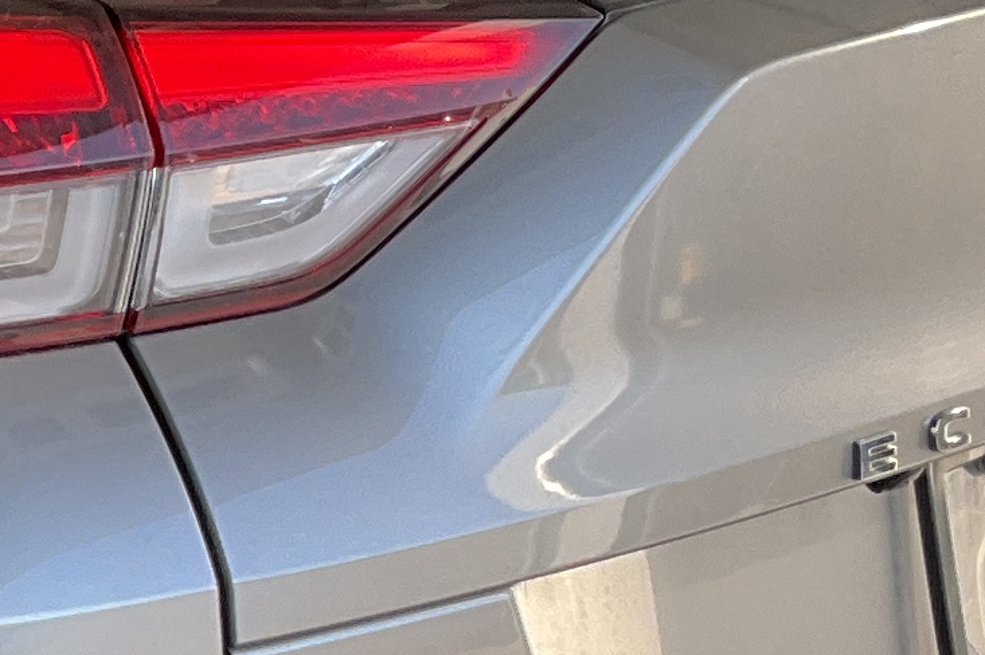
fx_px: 4540
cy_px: 600
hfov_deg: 11.7
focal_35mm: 166
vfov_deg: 8.2
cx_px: -650
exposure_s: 1/122
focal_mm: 3
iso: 25
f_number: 1.8
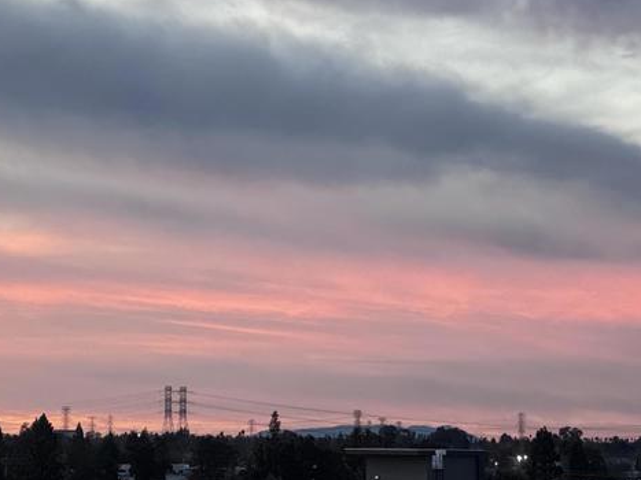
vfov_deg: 8.7
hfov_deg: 11.7
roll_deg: -0.5
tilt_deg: +8.8
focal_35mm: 169
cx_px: 161
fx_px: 3129
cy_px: -40
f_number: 2.8
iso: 640
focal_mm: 9
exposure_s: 1/60
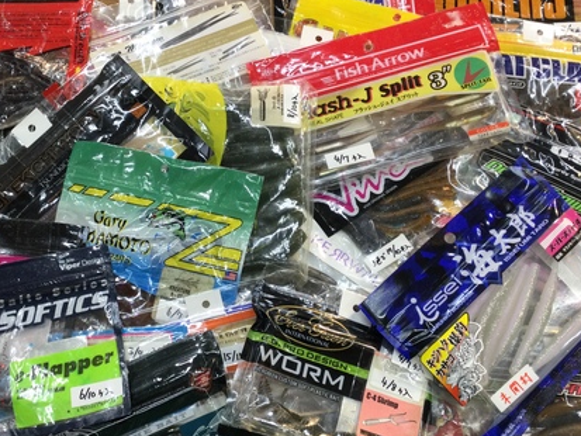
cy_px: 228
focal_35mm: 45
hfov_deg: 41.8
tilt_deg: -70.1
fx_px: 756
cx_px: 226
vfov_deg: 32.2
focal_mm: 3.3
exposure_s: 1/40
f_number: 2.4
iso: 25
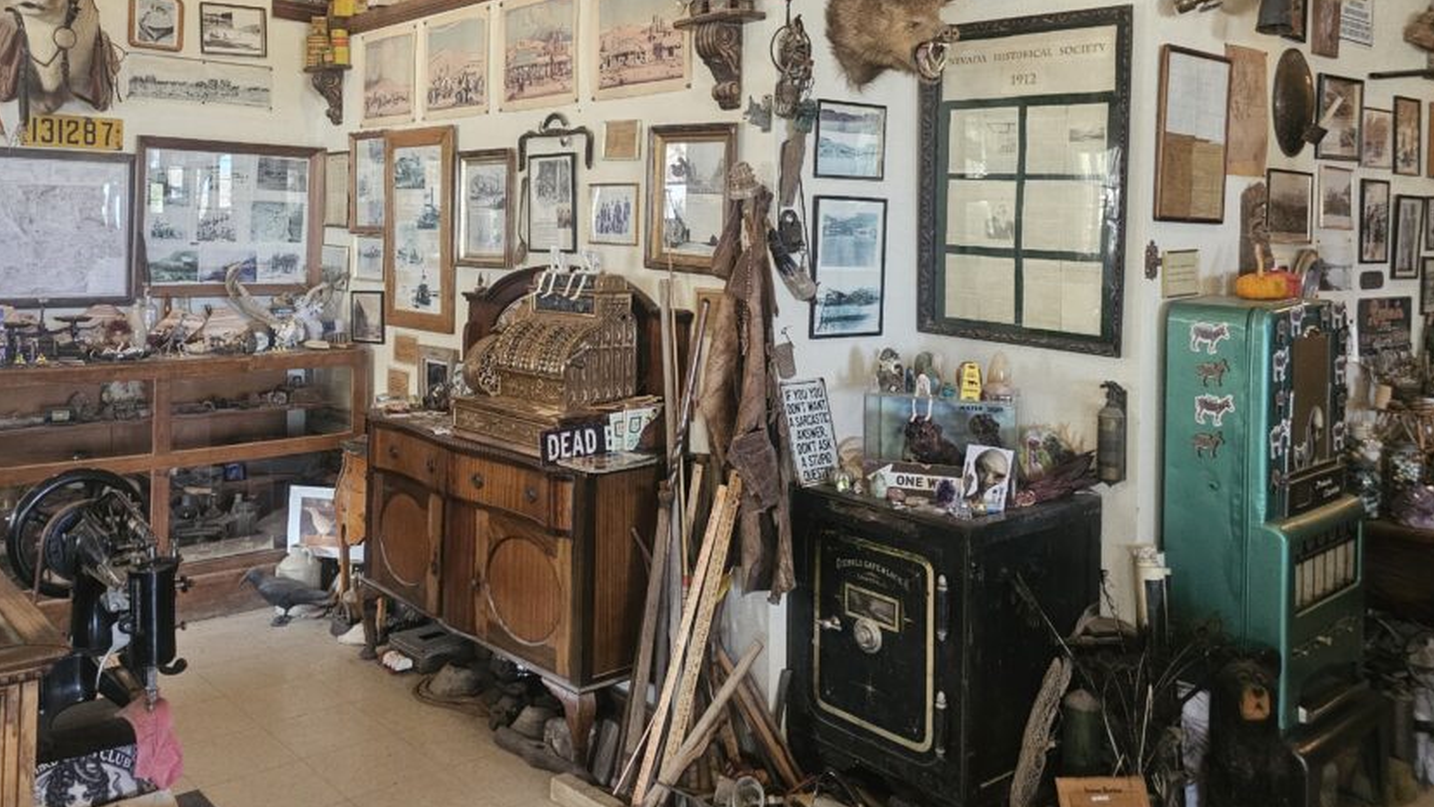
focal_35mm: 31
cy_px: 230
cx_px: 599
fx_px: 1179
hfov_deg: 62.2
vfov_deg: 37.1
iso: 640
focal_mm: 6.3
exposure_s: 1/120
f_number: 1.7
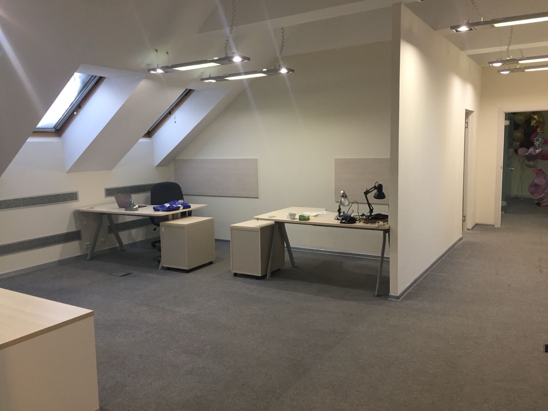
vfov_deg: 48.2
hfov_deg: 61.7
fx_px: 459
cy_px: 206
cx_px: 274
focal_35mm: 29
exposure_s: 1/33
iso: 125
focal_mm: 4.15
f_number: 2.2
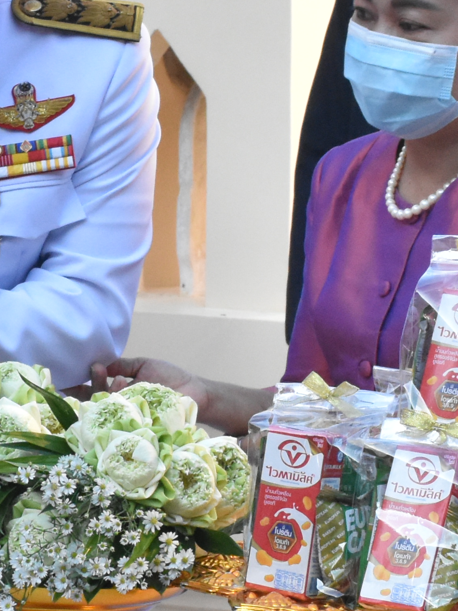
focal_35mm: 183
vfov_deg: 10.8
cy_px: 360
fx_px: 3228
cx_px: 56
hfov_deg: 8.1
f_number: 10
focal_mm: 32
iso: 2500
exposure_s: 1/400
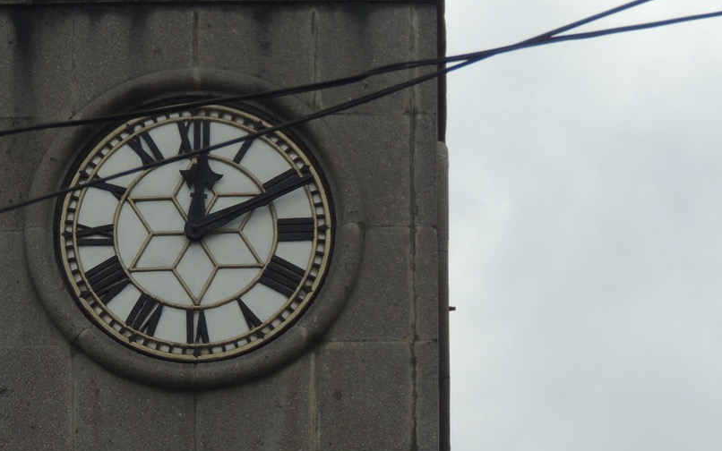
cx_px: 365
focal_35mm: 421
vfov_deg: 3.1
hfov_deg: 5.0
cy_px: 328
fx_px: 8285
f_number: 4.6
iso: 100
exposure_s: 1/800
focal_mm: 35.6
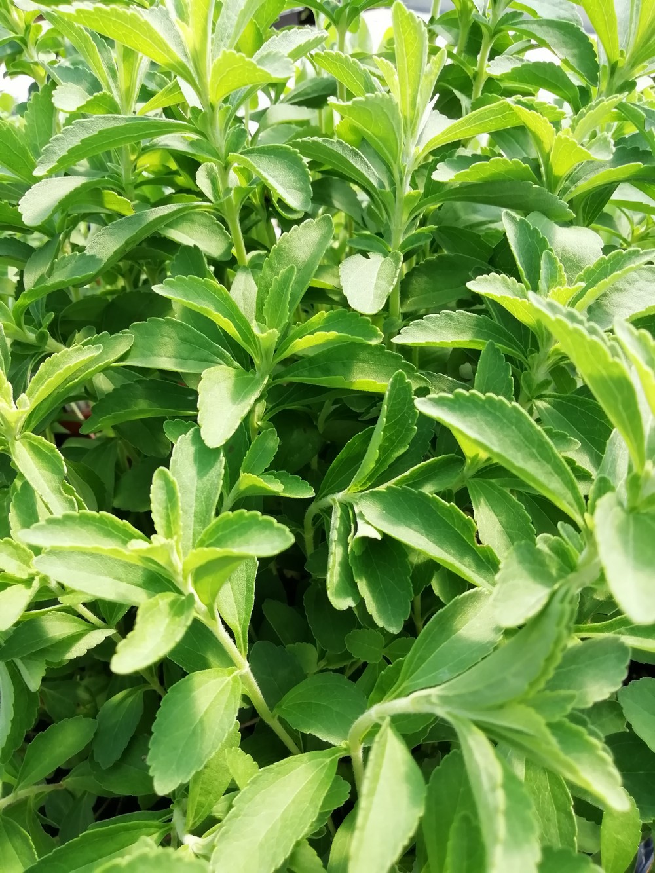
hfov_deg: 53.1
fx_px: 656
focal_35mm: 26
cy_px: 436
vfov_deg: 67.3
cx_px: 328
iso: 50
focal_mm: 3.21
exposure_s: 1/216
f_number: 2.2
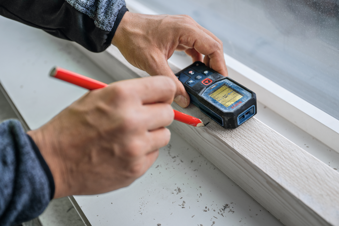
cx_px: 170
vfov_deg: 31.9
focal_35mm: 42
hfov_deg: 46.4
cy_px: 113
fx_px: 395
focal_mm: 42
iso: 400
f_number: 3.5
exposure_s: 1/320
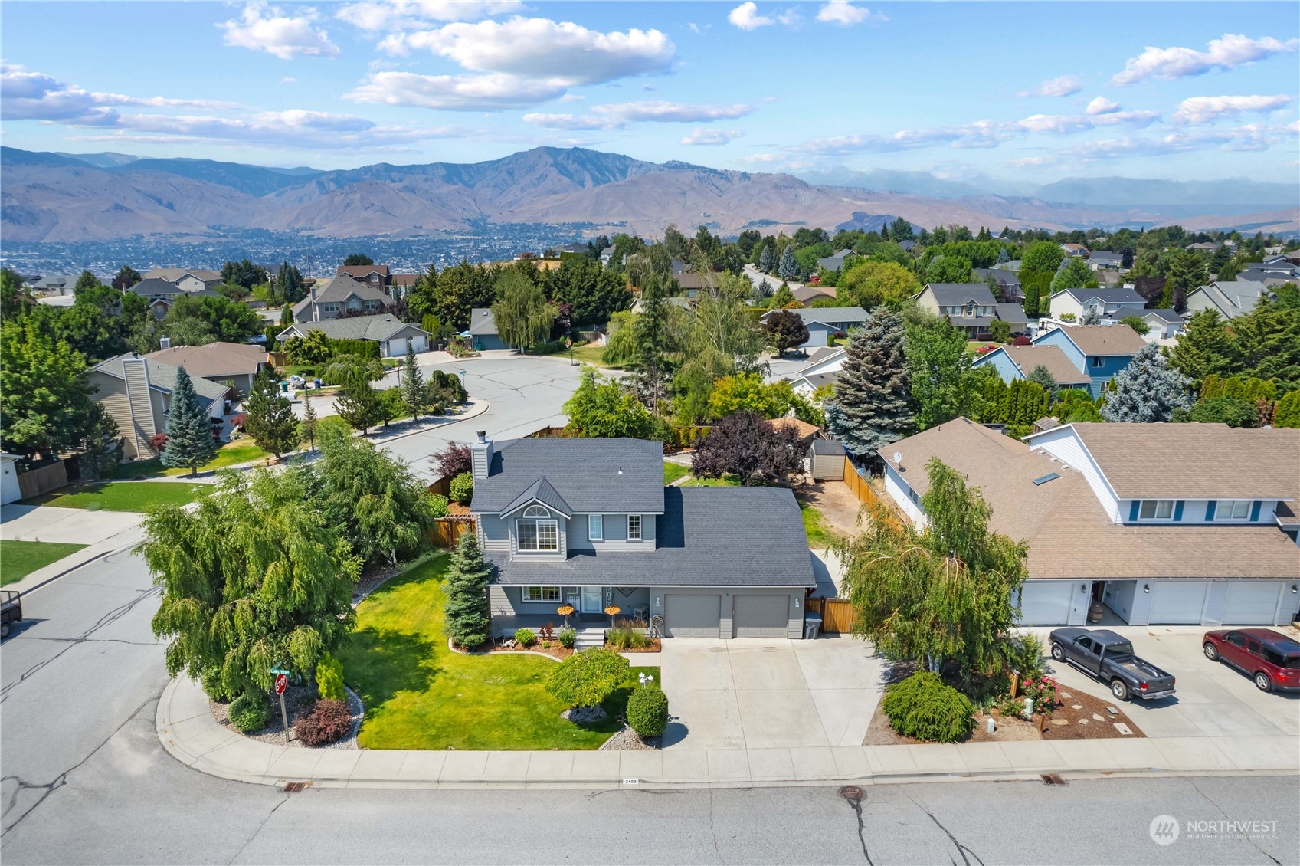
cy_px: 433
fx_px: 794
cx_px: 650
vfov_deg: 57.2
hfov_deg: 78.6
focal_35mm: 22
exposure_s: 1/2000
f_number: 2.8
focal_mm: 8.38
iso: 100
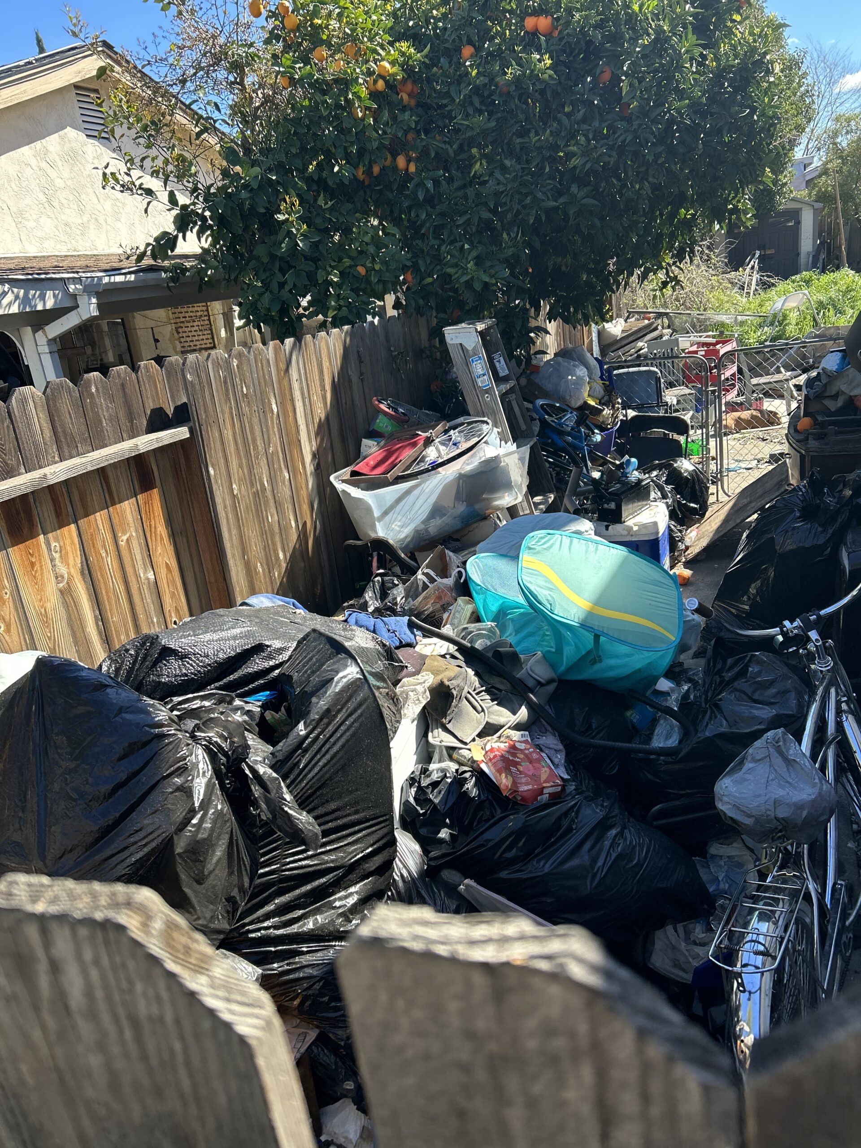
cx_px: 430
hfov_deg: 53.1
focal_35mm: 26
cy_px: 574
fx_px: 862
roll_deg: +5.4
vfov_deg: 67.3
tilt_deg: -19.4
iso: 50
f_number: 1.5
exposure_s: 1/718
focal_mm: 5.7
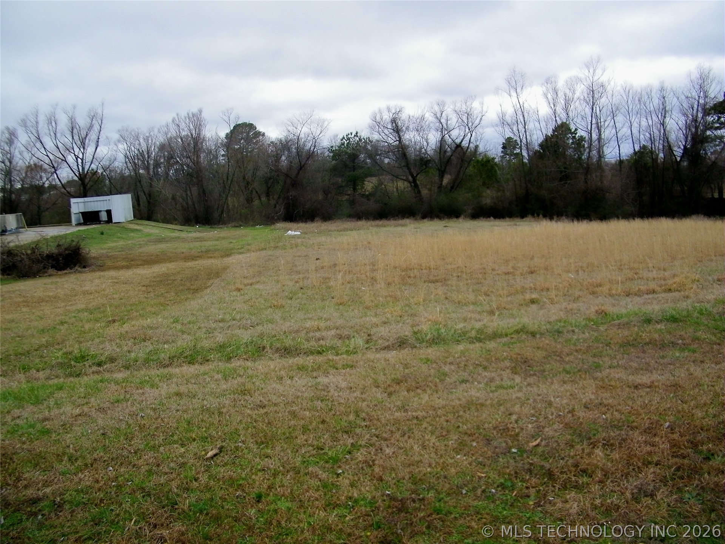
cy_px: 272
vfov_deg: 49.7
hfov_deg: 63.4
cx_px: 362
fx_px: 586
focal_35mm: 28
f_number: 7
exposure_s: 1/160
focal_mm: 5
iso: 100
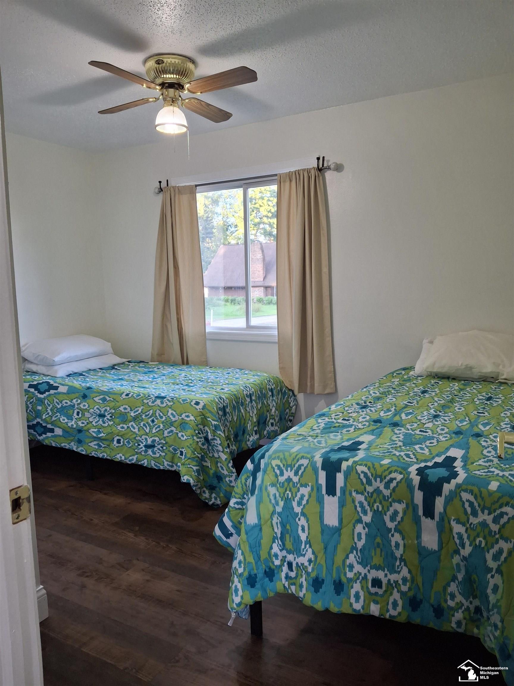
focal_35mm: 25
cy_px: 343
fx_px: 495
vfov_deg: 69.4
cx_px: 257
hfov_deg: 54.9
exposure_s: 1/120
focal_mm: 4.69
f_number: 1.8
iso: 200
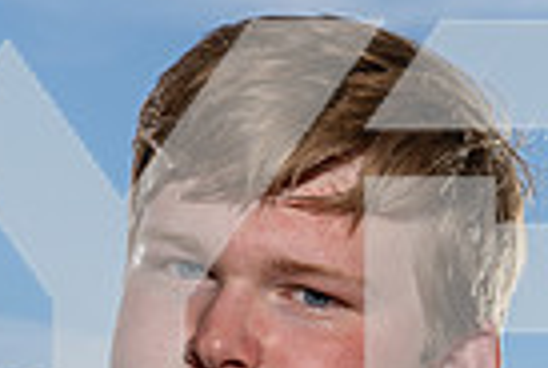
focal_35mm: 211
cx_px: 300
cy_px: 718
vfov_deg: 6.4
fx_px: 3219
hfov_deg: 9.7
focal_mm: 50
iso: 160
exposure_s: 1/250
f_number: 10
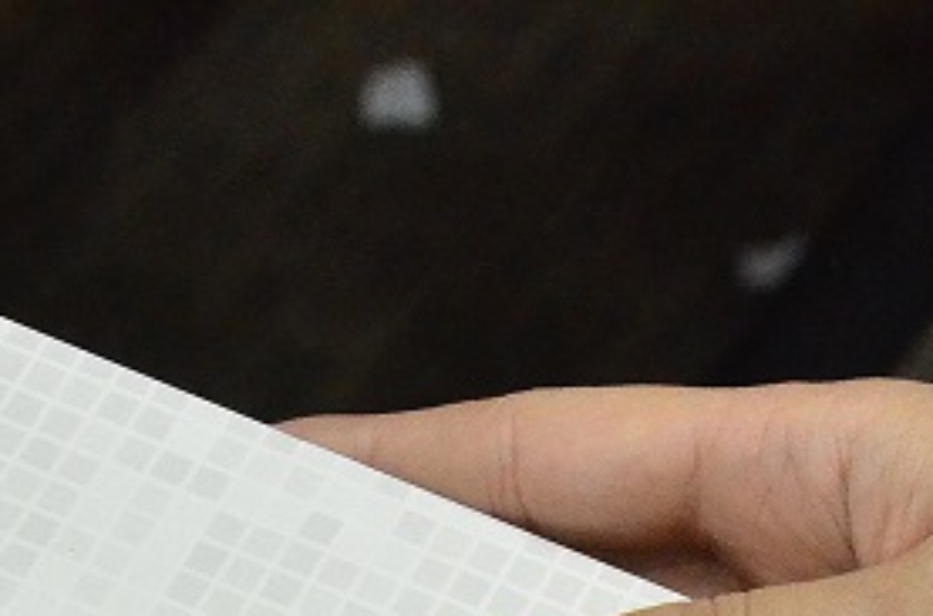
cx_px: 936
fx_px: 6900
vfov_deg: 5.0
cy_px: 1370
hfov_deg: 7.7
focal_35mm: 267
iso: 4000
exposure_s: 1/80
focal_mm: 40
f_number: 6.3
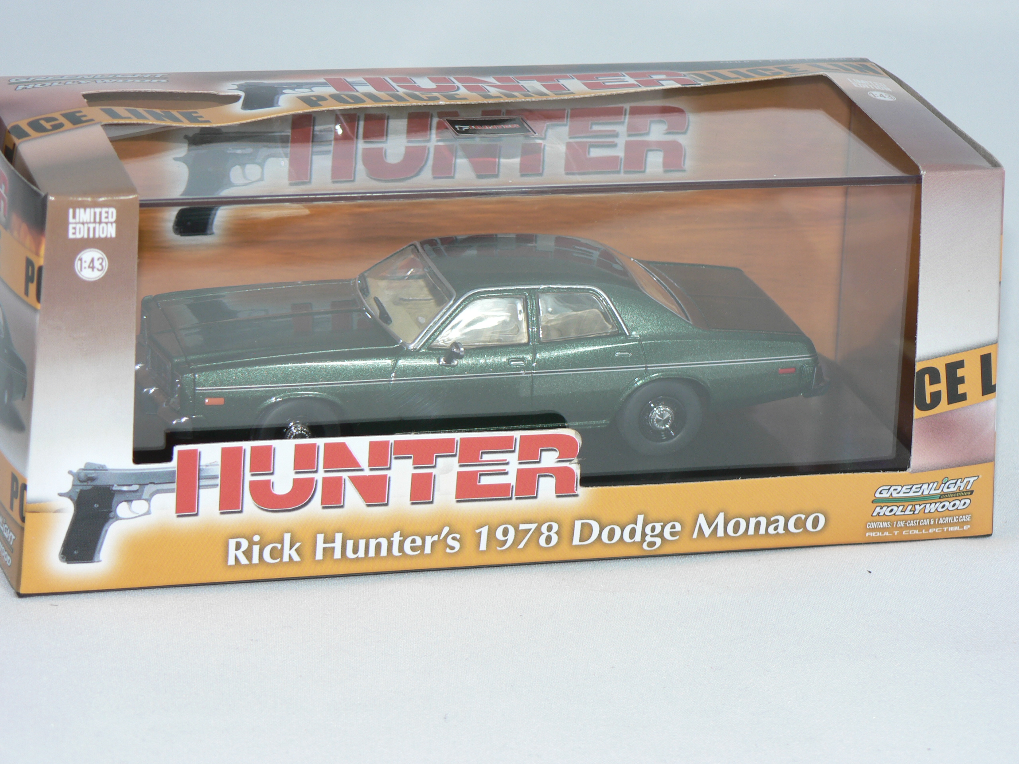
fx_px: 3444
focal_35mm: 117
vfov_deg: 12.7
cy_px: 382
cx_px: 510
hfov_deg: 16.8
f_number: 3.2
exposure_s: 1/60
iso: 80
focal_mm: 19.5
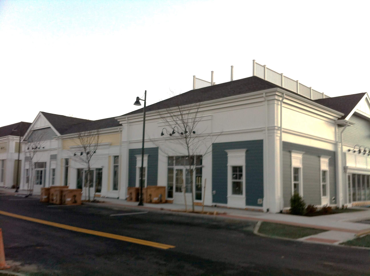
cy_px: 138
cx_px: 185
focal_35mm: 35
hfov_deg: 52.7
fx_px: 374
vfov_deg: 40.6
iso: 80
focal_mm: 3.85
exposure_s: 1/40
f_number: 2.8
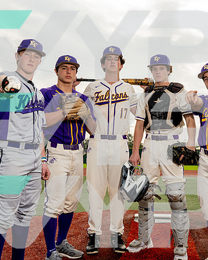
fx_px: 385
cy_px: 129
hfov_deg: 30.1
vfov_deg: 37.3
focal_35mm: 50
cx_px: 137
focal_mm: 35
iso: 125
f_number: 7.1
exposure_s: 1/250
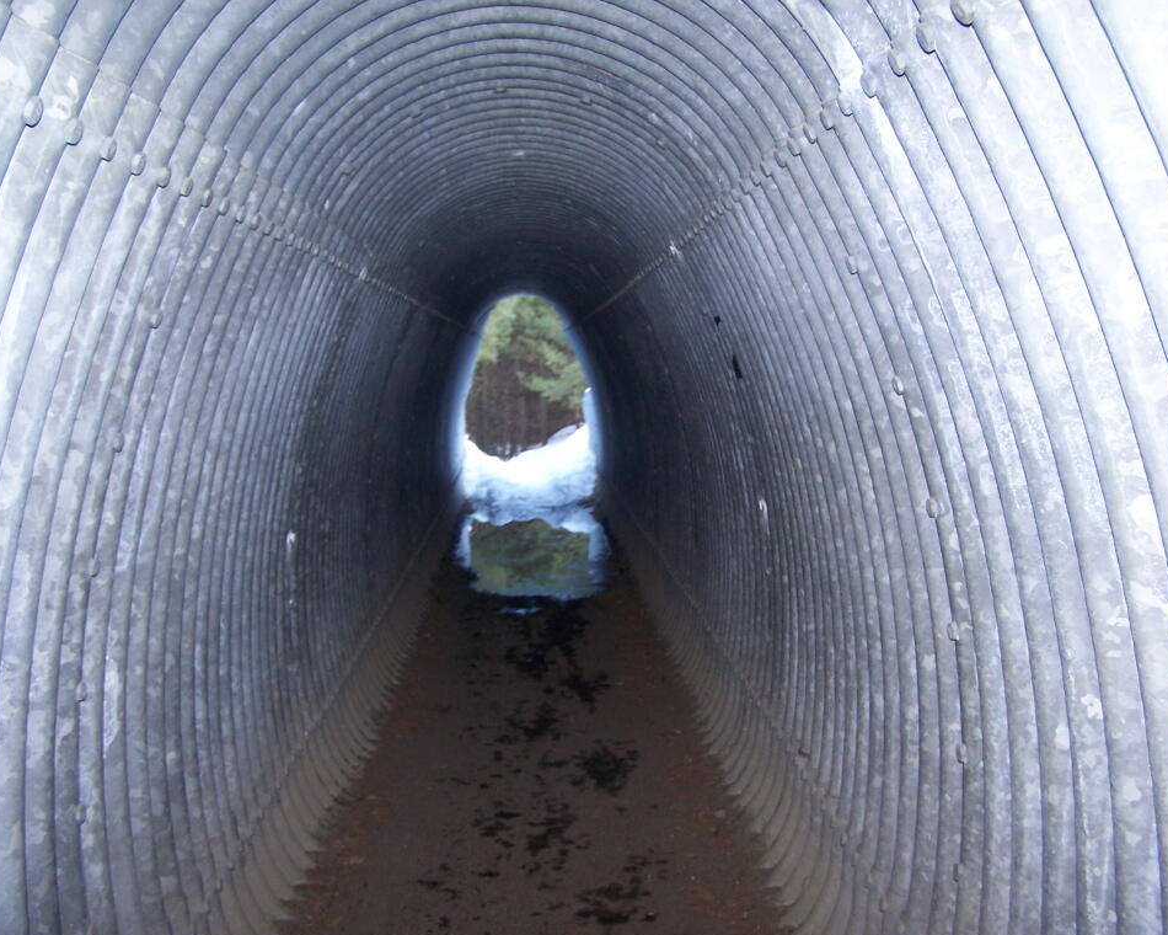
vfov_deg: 37.3
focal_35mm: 40
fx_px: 1383
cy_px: 471
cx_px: 595
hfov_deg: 45.8
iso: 140
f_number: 2.8
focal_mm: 6.3
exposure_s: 1/50
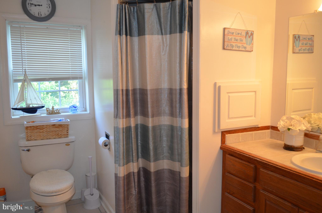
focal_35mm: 33
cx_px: 161
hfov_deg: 57.3
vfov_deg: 39.8
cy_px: 106
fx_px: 295
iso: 800
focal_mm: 22
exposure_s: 1/60
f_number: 3.8
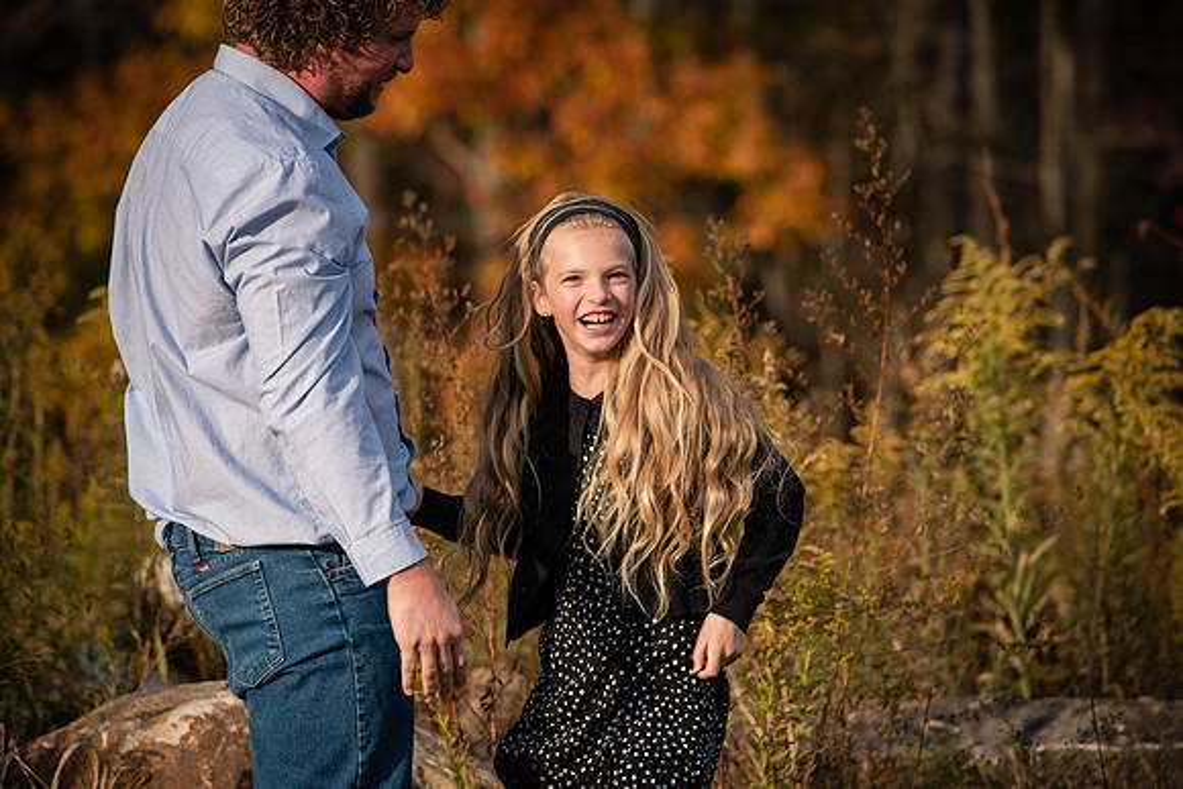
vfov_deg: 6.9
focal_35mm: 200
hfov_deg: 10.3
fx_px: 6573
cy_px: 394
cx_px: 592
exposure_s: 1/2500
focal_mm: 200
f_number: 5
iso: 800
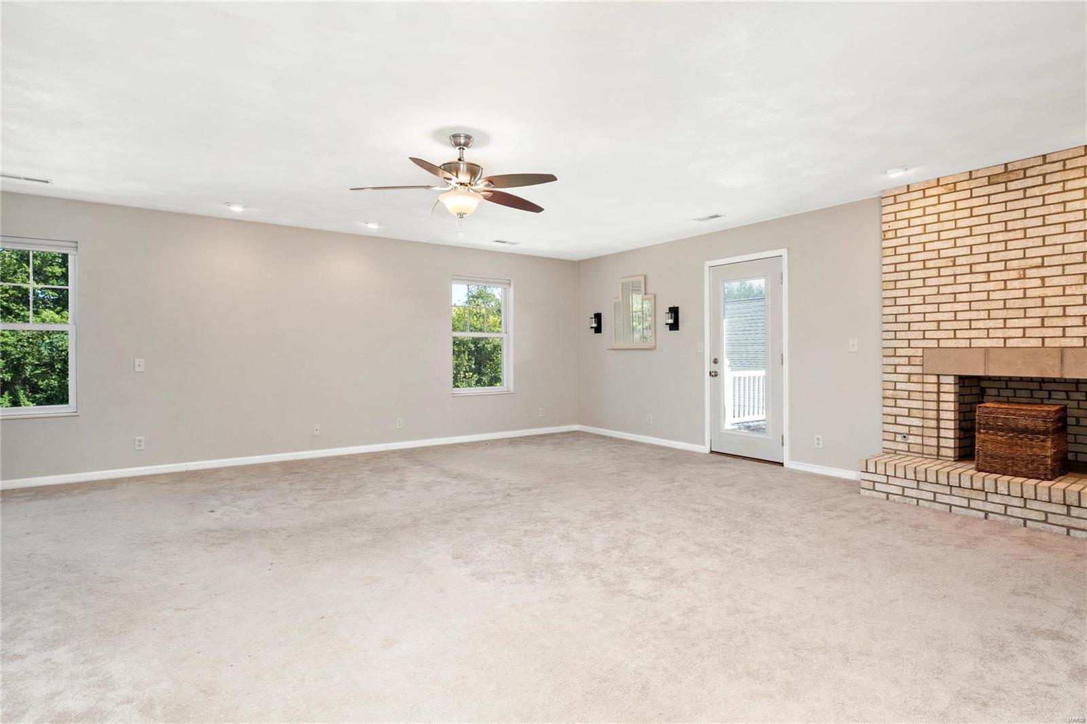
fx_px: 543
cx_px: 544
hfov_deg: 90.0
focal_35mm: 18
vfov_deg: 67.4
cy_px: 362
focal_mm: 9
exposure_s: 1/6
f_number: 8
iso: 400
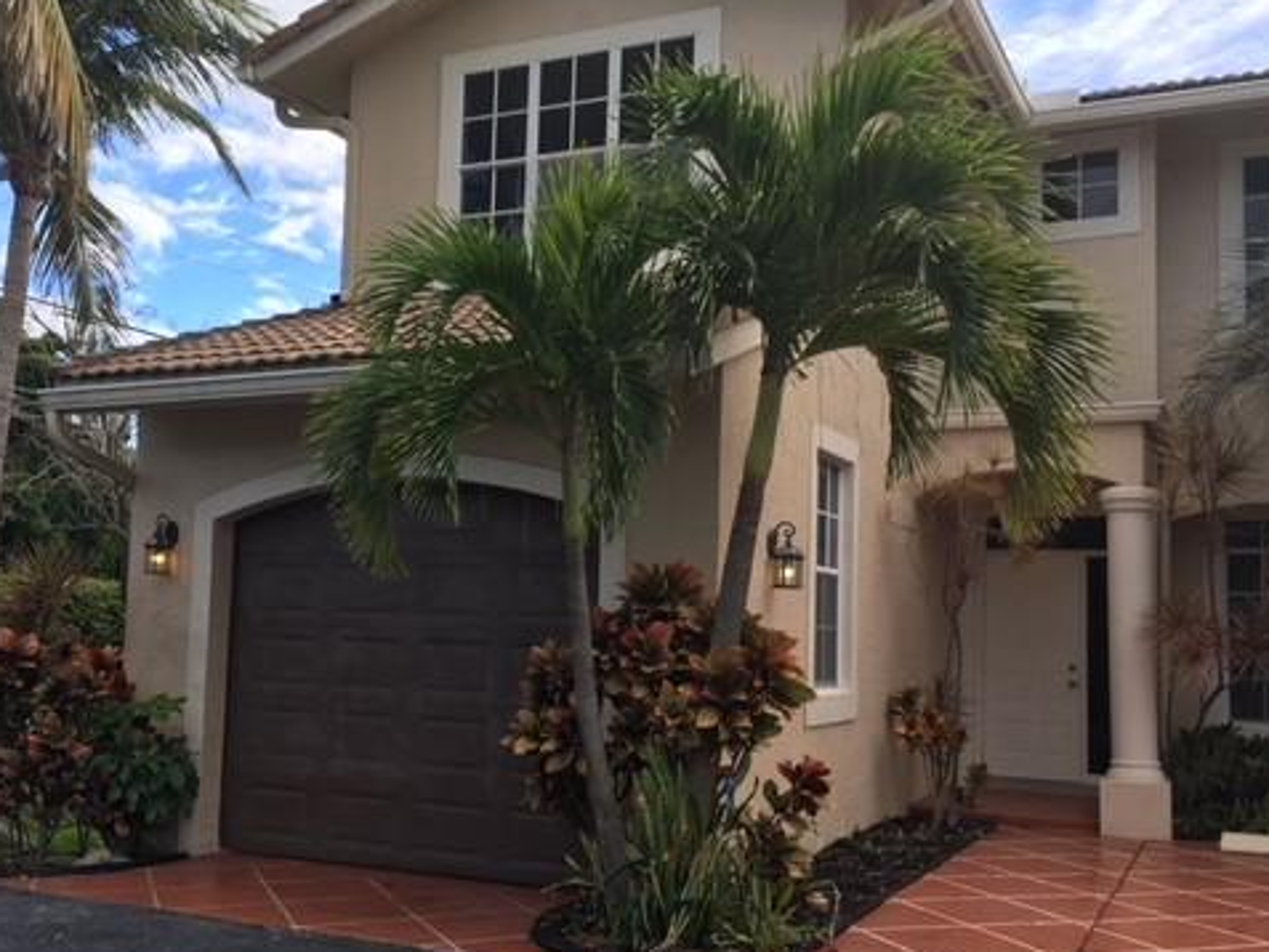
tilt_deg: +4.6
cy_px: 477
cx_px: 623
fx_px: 1137
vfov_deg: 45.5
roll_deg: -1.7
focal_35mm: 31
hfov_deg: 58.3
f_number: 2.2
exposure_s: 1/827
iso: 25
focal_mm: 4.15
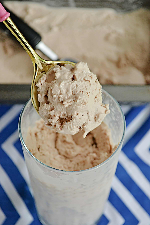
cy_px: 112
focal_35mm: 72
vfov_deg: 28.1
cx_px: 75
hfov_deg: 18.9
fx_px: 450
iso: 720
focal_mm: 48
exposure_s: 1/15
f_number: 5.3
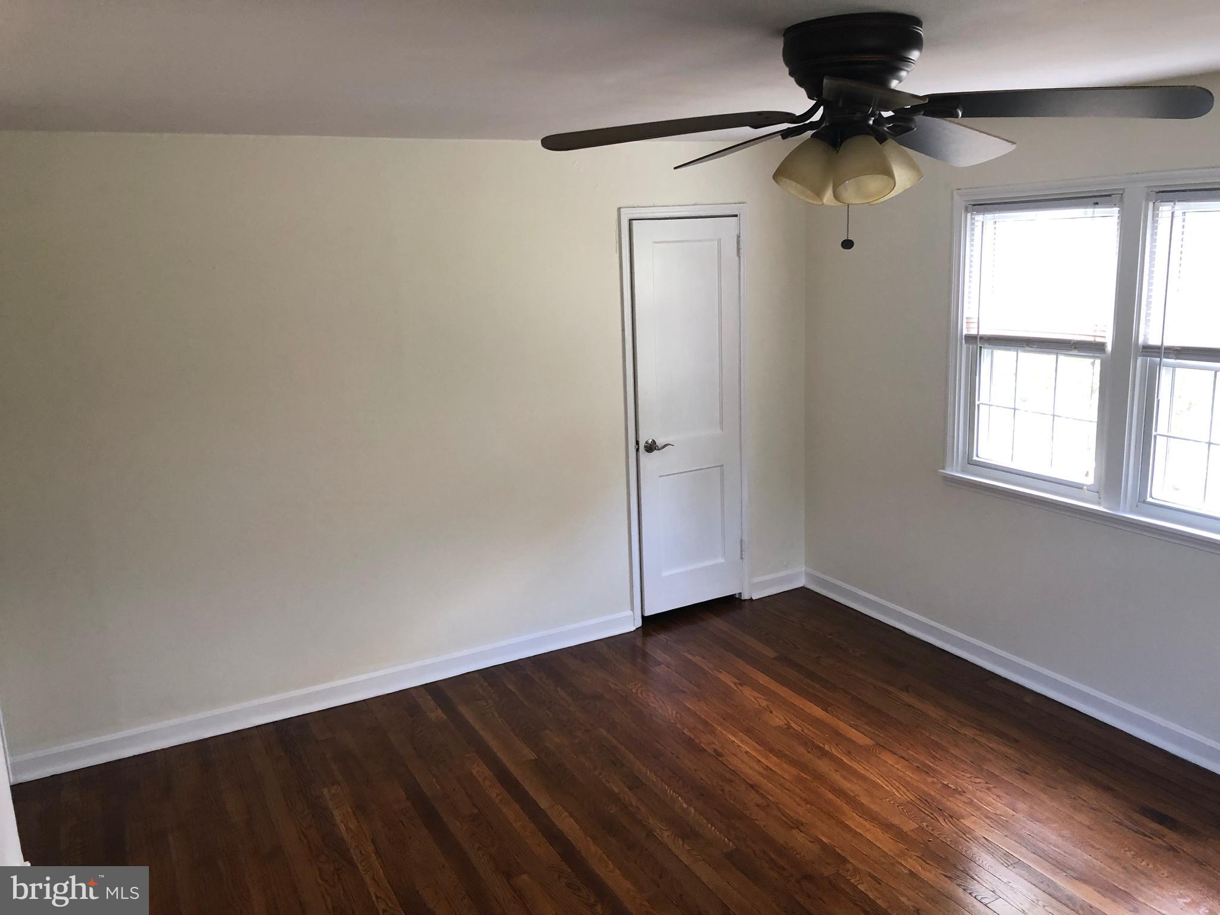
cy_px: 458
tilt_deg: -14.0
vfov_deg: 49.7
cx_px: 610
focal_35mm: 28
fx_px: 987
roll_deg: +2.6
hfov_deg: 63.4
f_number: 1.8
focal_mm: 3.99
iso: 40
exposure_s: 1/17
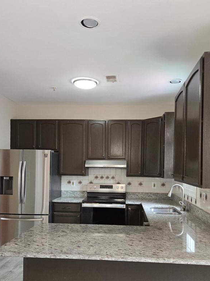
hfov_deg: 44.2
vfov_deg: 56.4
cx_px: 108
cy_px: 169
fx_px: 259
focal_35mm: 32
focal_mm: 5.4
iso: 250
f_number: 1.8
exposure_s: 1/120
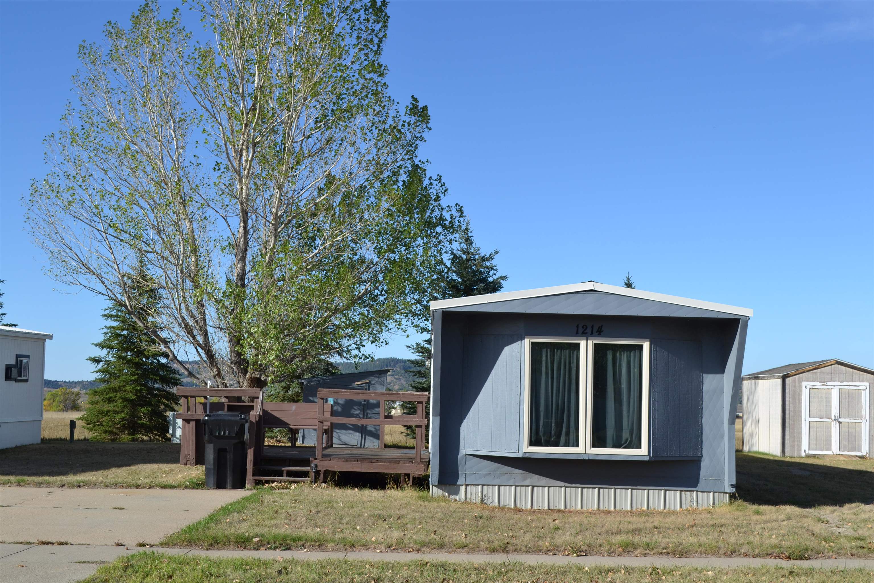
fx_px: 1056
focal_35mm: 44
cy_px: 292
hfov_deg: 45.0
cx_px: 437
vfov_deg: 30.8
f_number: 7.1
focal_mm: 29
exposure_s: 1/200
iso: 100
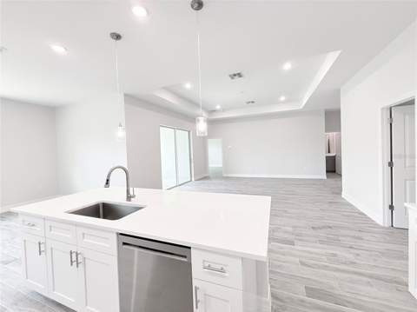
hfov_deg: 102.1
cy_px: 156
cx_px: 208
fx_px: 168
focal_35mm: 14
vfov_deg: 85.6
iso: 400
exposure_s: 1/120
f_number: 2.2
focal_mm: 2.22
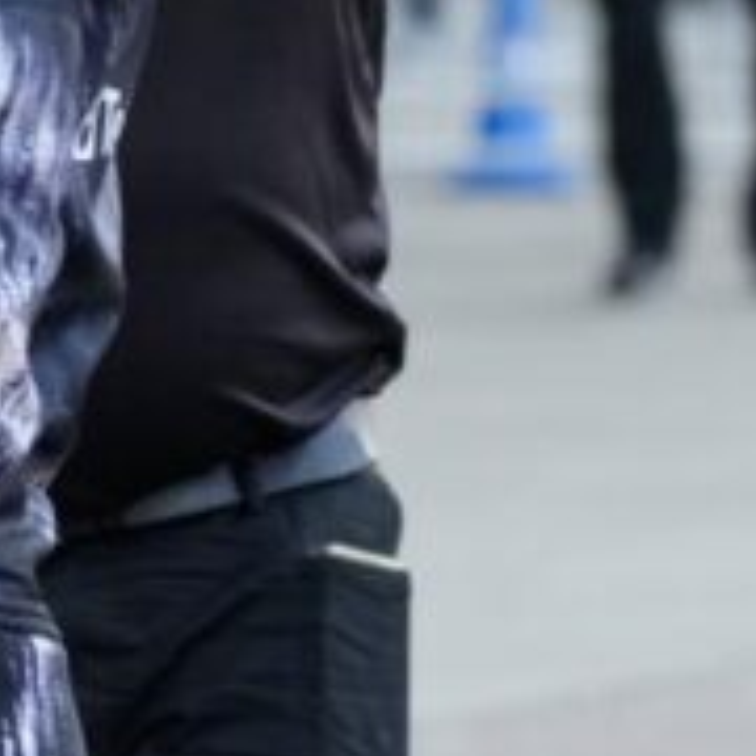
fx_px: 19891
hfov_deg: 2.2
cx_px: -890
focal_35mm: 805
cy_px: -336
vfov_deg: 2.2
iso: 1250
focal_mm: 171
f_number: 6.3
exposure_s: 1/500
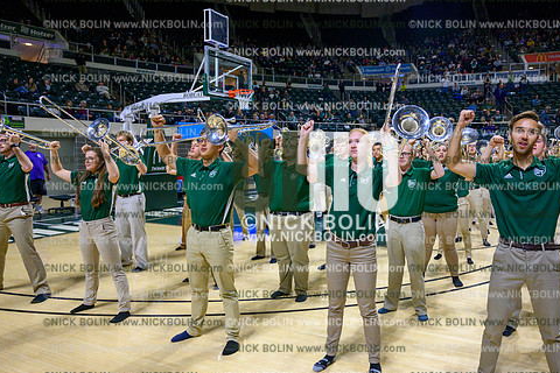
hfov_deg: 63.4
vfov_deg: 45.0
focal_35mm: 29
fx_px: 451
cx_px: 315
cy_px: 187
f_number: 4.5
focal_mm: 24
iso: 3200
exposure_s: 1/800
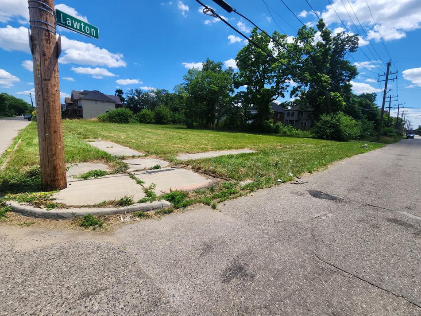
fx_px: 170
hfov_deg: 102.1
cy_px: 156
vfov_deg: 85.7
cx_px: 212
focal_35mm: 14
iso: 50
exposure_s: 1/2252
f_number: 2.2
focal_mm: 2.2
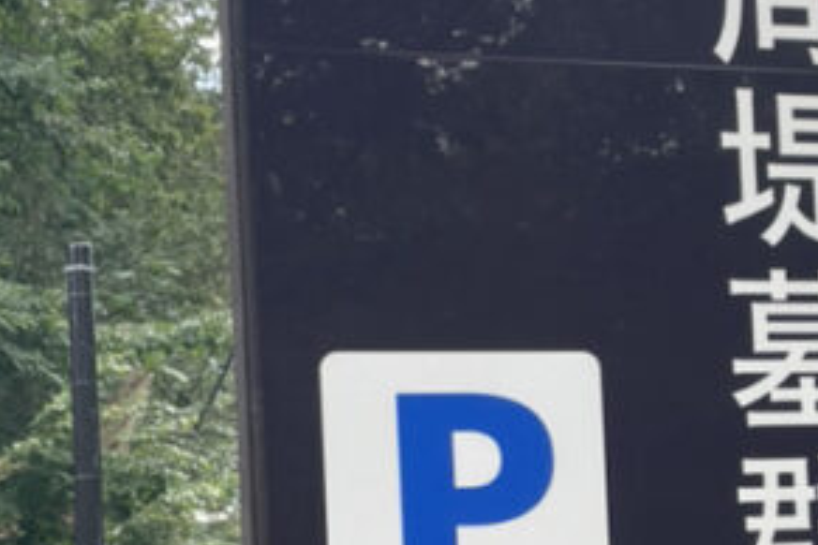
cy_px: 537
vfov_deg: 14.2
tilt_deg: +3.6
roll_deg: +3.8
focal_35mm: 95
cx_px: 736
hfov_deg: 21.0
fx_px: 2158
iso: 32
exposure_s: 1/278
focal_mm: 4.2
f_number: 1.6
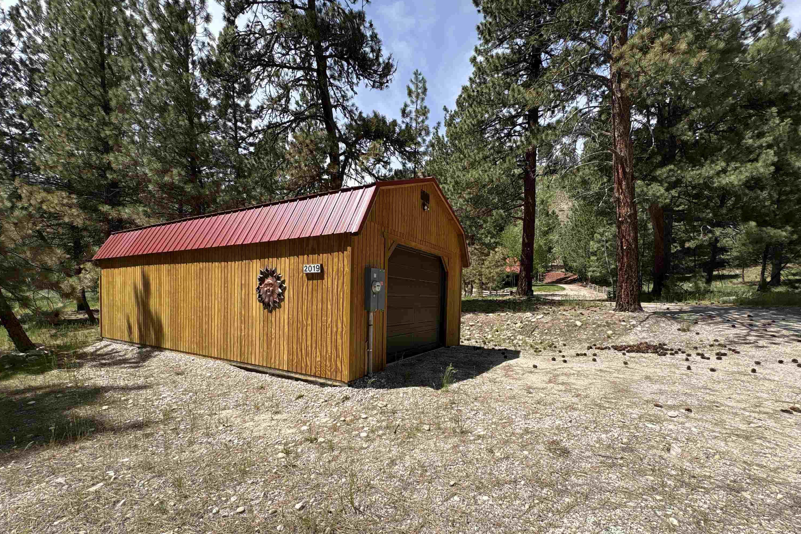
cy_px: 307
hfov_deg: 100.4
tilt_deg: -1.0
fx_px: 334
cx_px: 397
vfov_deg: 76.8
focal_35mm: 15
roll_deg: -0.2
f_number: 2.2
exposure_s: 1/1420
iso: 50
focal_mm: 2.22
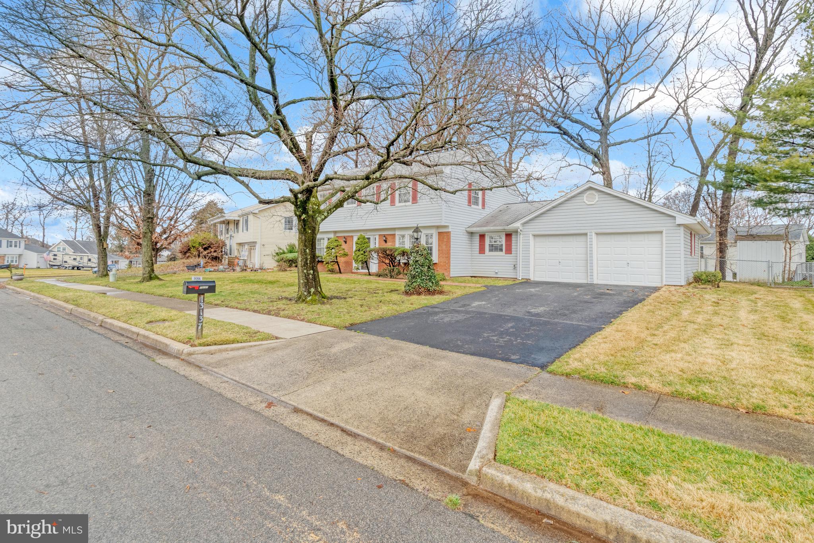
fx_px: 384
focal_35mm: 17
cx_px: 407
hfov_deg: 93.3
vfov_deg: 70.4
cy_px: 272
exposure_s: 1/125
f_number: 7.1
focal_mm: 17
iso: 1250
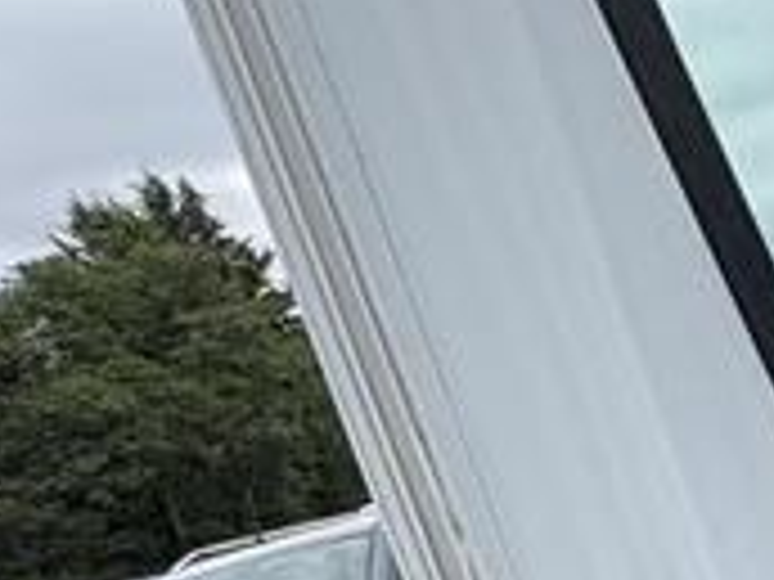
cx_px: 1332
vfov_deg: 19.4
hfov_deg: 20.3
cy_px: 620
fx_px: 1632
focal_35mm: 73
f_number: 2.2
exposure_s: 1/889
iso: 50
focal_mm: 2.22
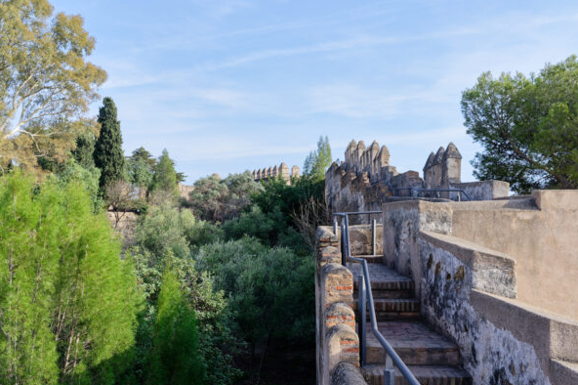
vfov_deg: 34.1
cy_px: 221
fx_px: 626
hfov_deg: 49.5
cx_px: 267
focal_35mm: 39
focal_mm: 33
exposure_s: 1/30
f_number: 14
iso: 100
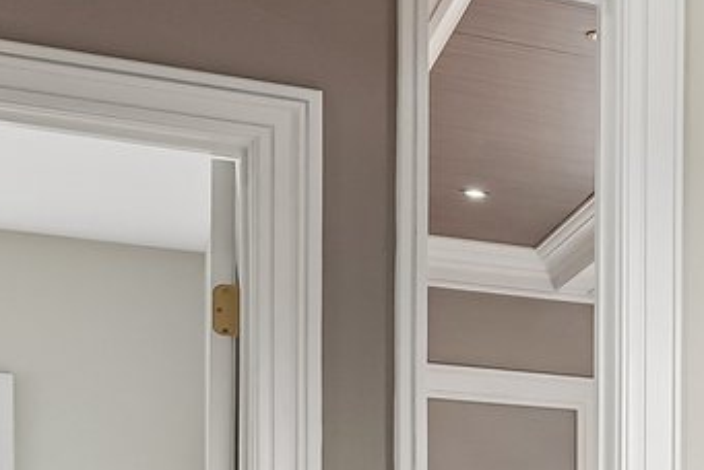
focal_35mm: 96
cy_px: 690
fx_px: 1879
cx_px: 1453
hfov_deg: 16.0
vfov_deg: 13.5
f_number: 9
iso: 400
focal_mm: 16
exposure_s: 1/25
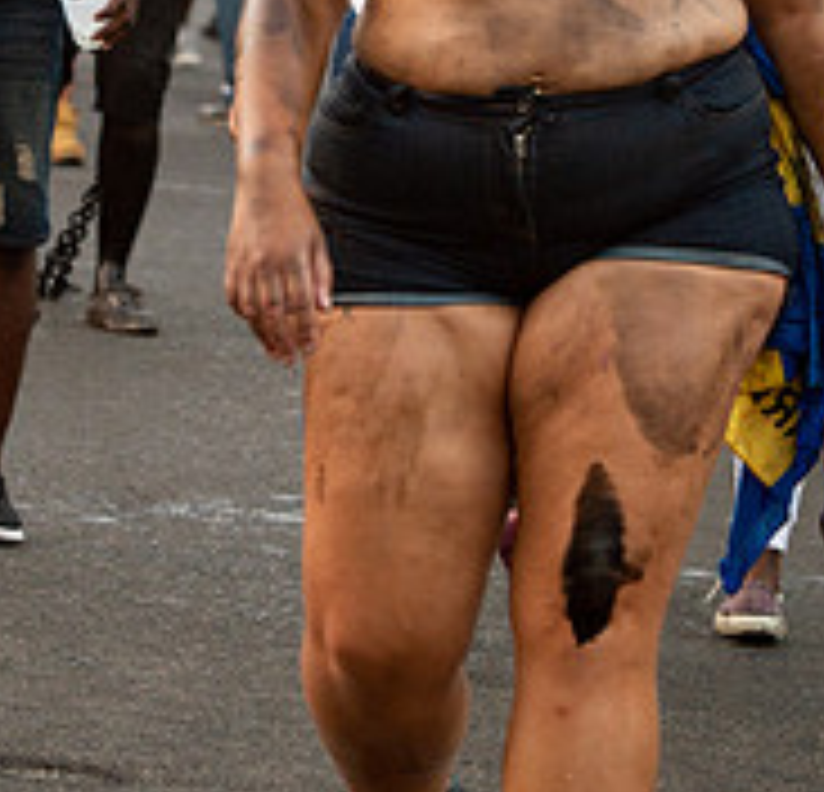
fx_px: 9010
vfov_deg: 5.0
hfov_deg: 5.2
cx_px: 234
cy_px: -96
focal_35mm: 341
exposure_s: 1/200
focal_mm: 92
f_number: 5
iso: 720
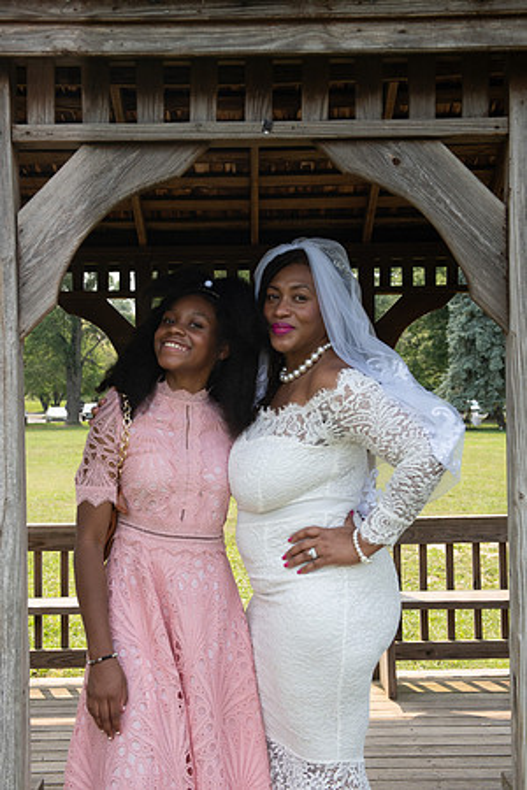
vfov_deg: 36.2
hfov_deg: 24.6
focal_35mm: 55
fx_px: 1208
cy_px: 395
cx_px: 264
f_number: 6.3
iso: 800
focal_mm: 53
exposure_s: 1/1600
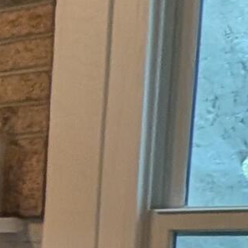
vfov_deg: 15.1
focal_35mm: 110
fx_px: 892
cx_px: -904
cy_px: 318
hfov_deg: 6.9
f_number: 2.2
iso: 109
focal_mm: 1.95
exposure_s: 1/41.2
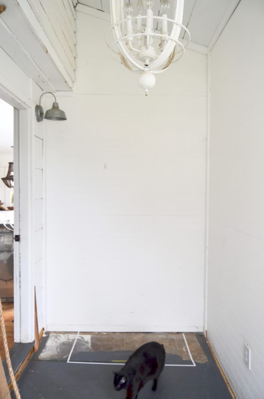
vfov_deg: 67.5
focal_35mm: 27
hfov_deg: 47.7
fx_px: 298
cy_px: 200
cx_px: 132
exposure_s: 1/60
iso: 400
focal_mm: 18
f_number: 4
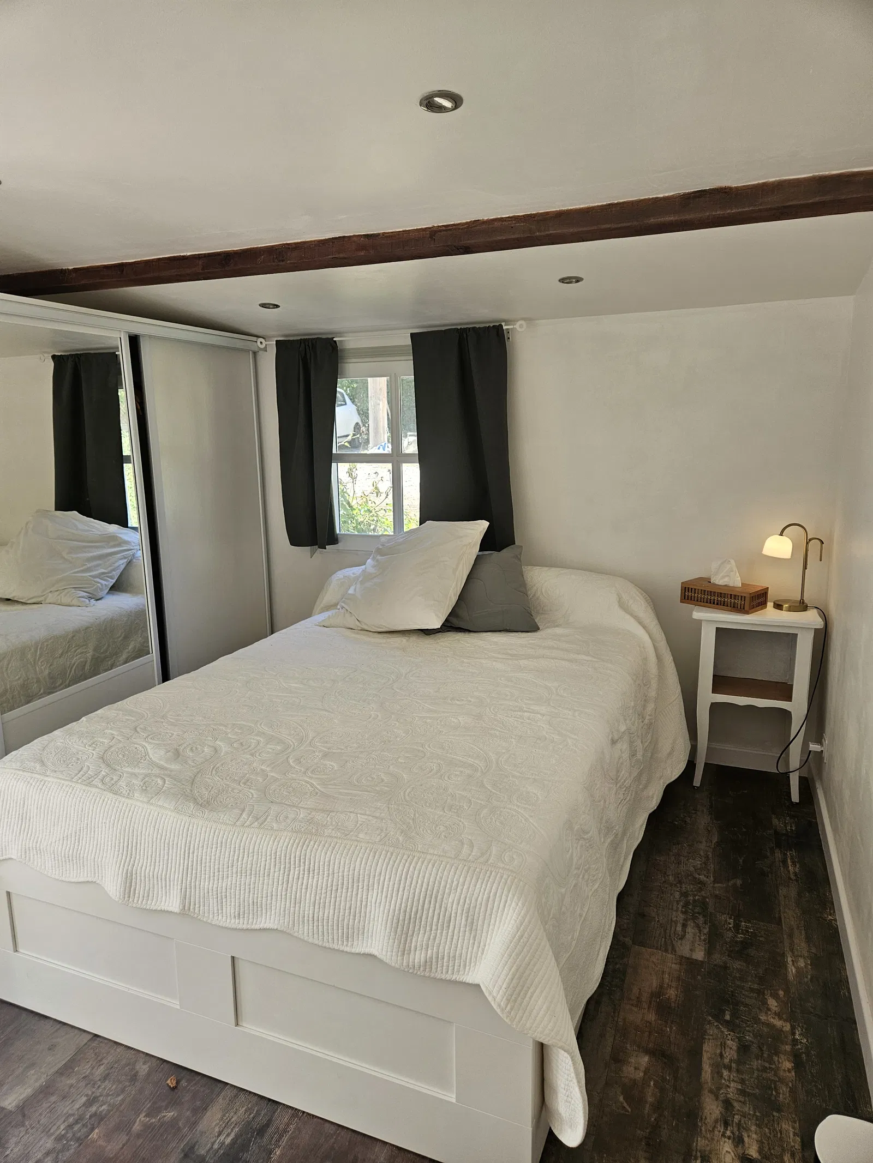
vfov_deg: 73.9
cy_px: 582
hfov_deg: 58.9
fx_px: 773
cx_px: 436
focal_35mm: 23
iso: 40
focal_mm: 5.4
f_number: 1.8
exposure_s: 1/100
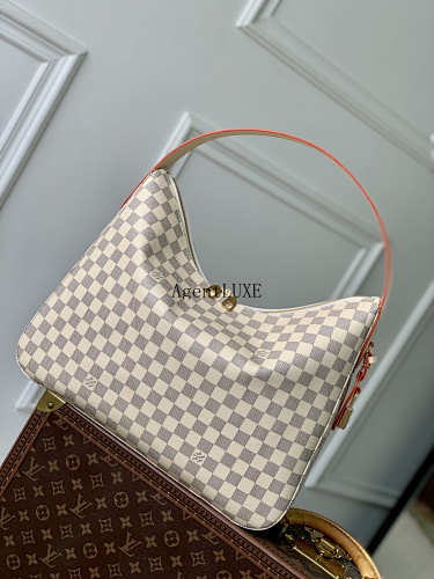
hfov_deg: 28.0
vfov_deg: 36.8
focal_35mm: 52
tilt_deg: -6.6
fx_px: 869
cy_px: 290
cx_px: 217
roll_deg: -31.5
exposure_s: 1/122
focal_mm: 6
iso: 32
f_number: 2.4
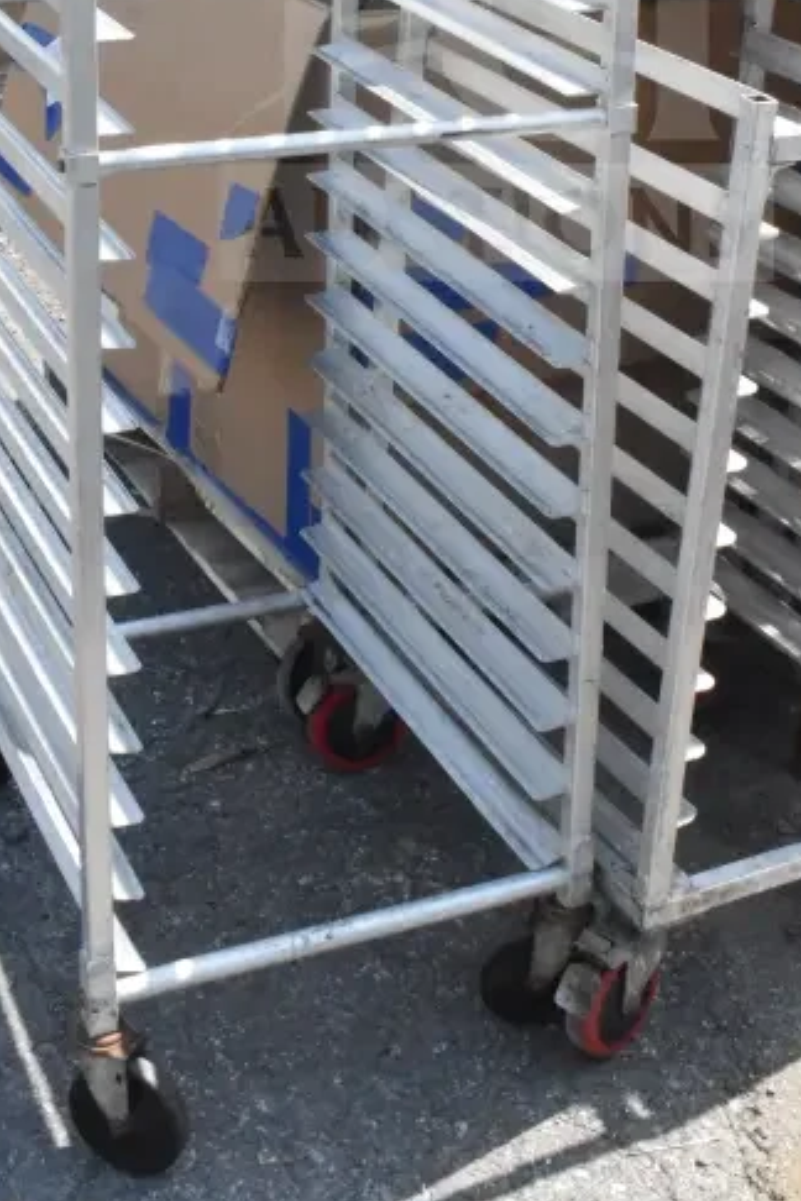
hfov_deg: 20.9
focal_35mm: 65
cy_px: 85
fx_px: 2167
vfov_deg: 29.5
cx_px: 494
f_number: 20
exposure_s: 1/1600
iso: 6400
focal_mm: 23
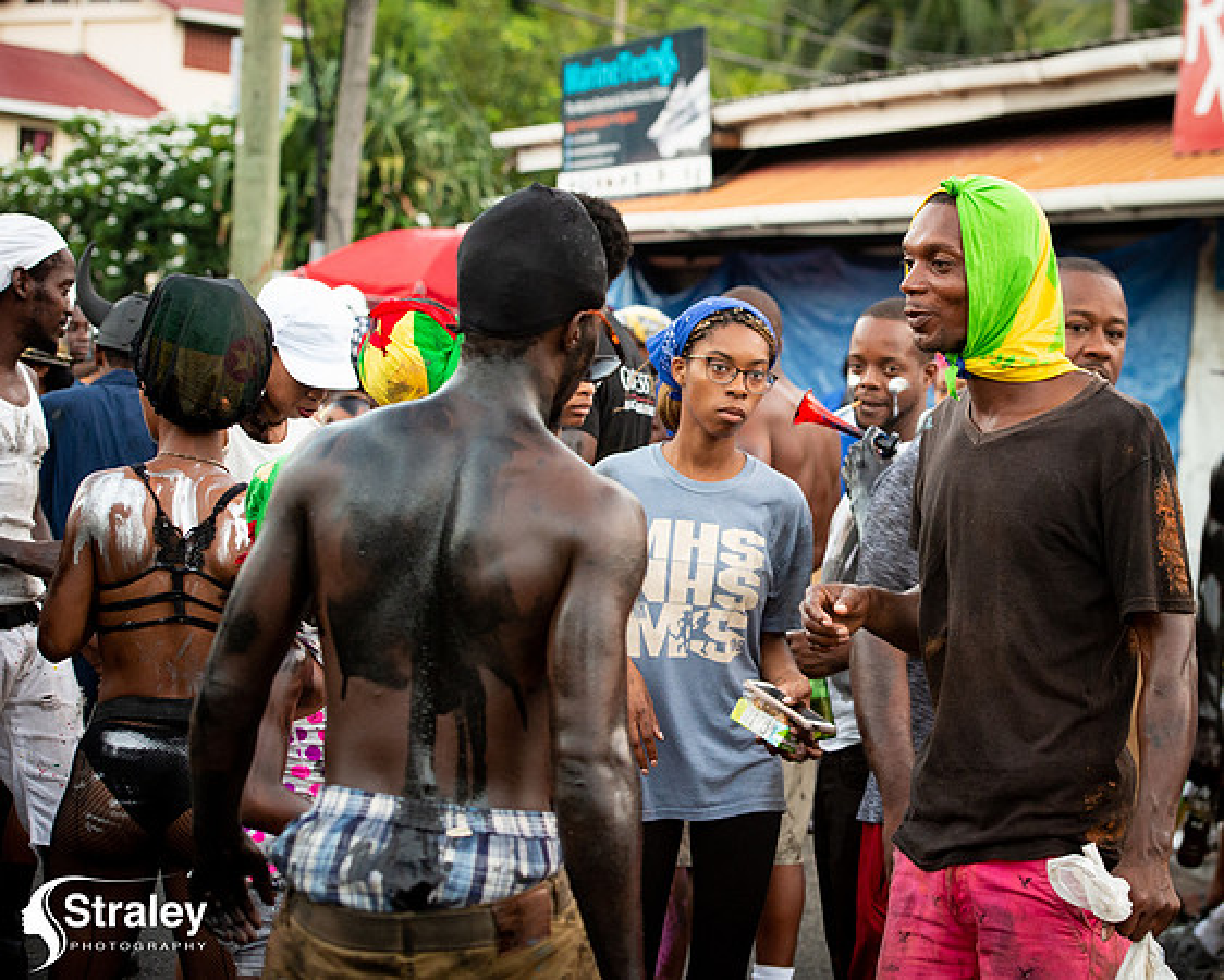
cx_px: 809
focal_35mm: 99
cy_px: 442
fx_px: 3593
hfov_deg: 19.3
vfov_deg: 15.5
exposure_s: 1/160
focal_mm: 80
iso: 3600
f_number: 5
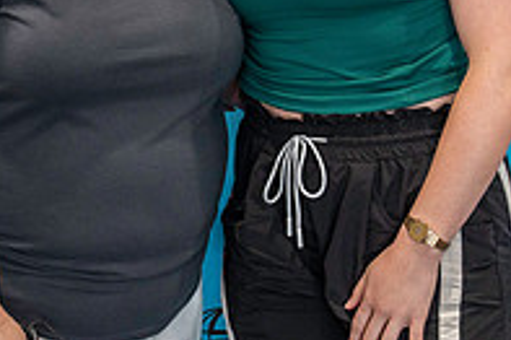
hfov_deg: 18.3
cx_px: 246
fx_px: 1588
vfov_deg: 12.0
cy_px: -32
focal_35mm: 112
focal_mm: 38
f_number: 4
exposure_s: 1/160
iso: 2000
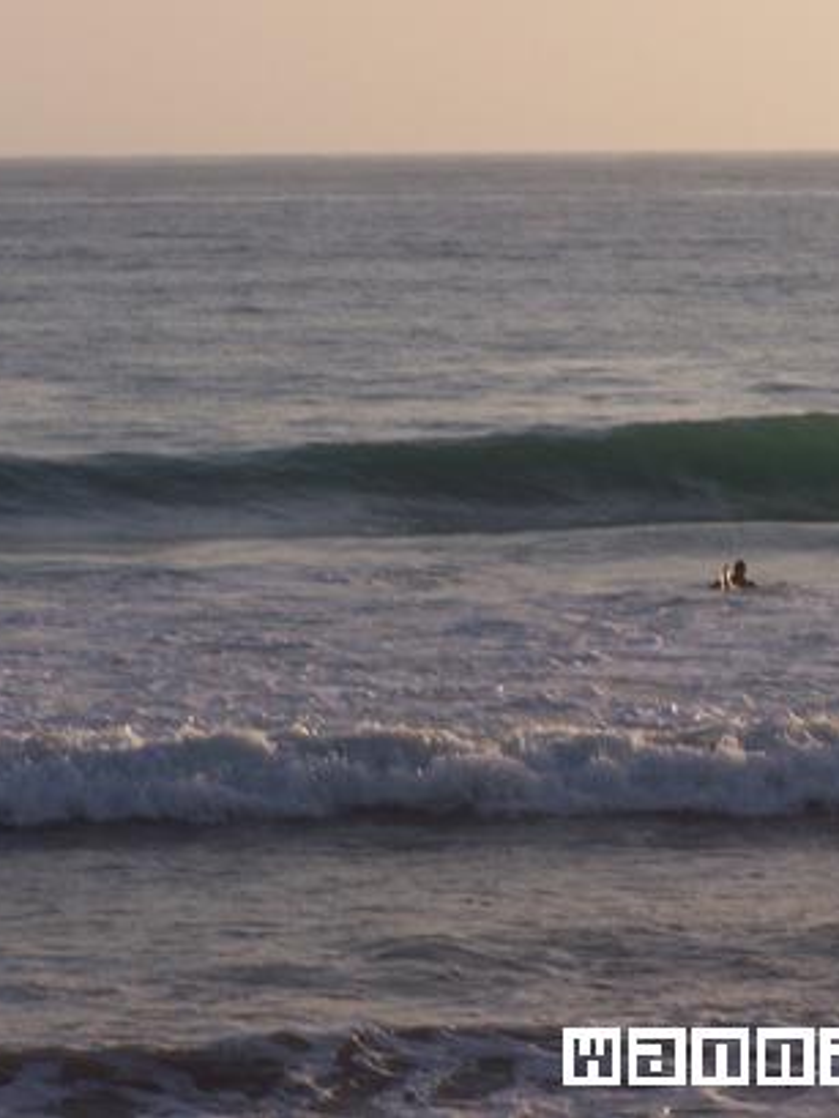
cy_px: 558
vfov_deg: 8.7
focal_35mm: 227
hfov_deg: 6.5
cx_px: 663
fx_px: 7332
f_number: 6.3
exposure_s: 1/350
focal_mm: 28
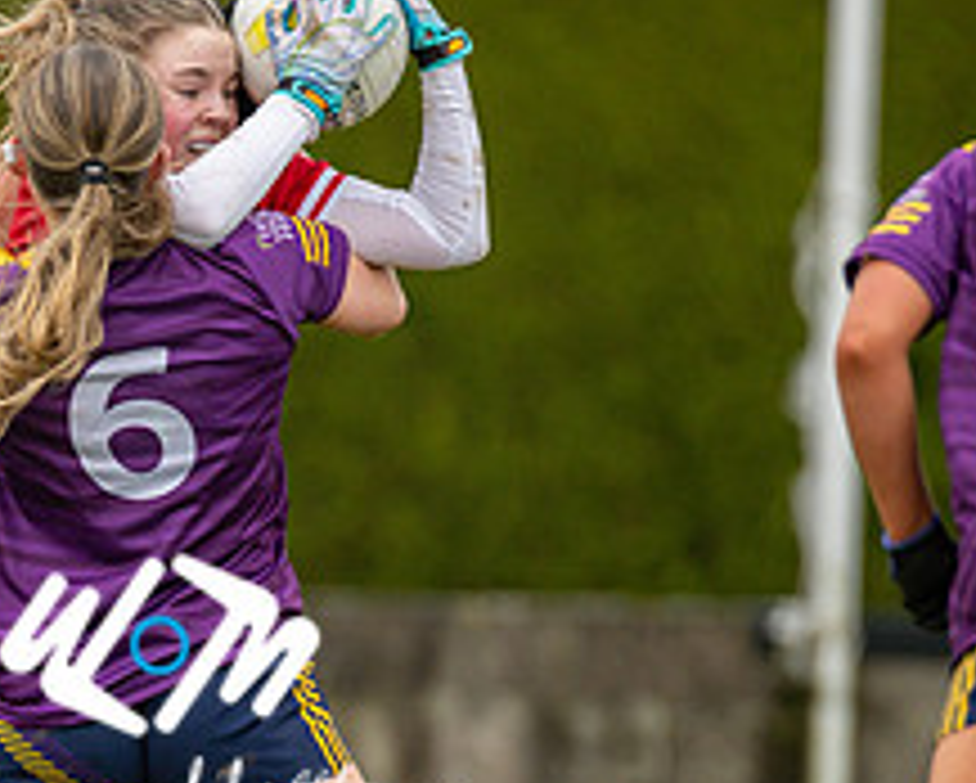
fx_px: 21742
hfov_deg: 2.6
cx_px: 157
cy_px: 745
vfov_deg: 2.1
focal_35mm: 752
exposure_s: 1/1000
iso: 900
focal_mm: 300
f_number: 2.8
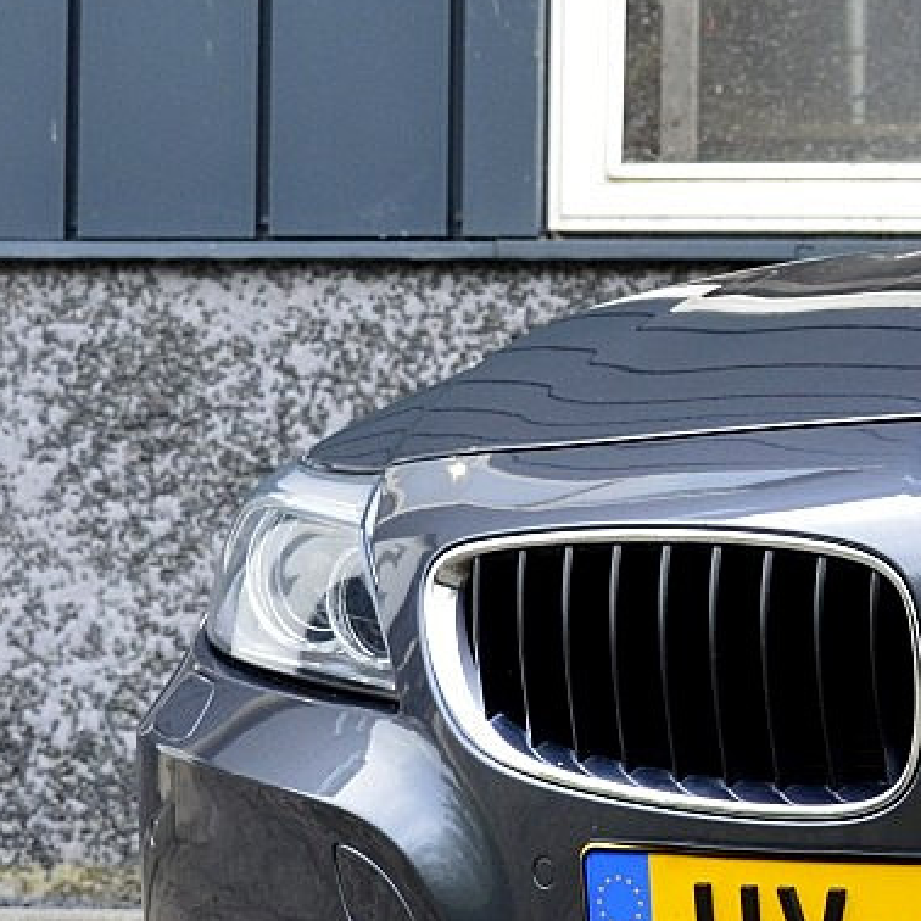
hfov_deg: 8.1
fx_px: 6261
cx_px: 1691
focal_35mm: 208
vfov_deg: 8.4
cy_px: 504
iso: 400
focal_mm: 38
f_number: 9
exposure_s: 1/125
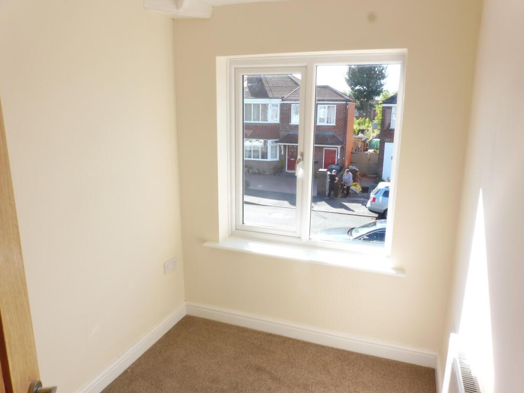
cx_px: 262
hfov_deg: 71.6
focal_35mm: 24
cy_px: 196
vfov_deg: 56.8
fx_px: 363
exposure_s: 1/30
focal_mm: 4.3
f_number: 8
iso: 100
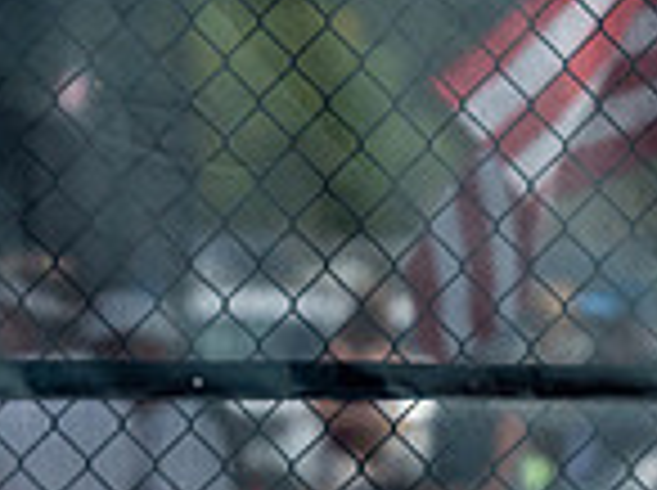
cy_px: 767
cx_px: -468
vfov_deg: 1.7
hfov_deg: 2.3
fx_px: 16580
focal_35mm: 875
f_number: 3.5
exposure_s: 1/1600
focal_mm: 106
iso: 200
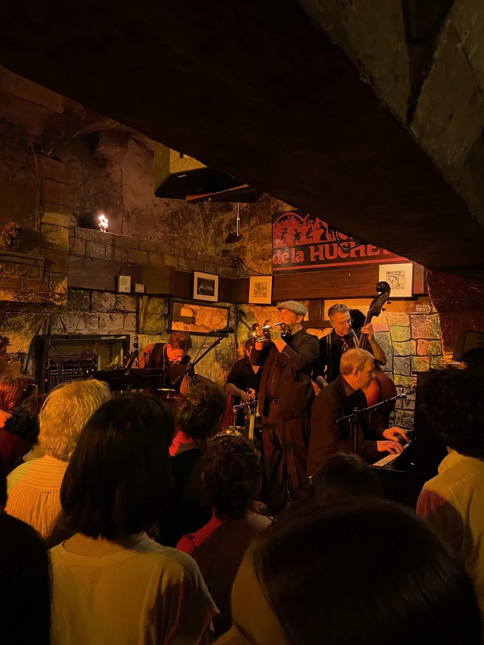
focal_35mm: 26
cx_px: 242
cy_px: 322
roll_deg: -0.4
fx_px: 485
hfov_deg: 53.1
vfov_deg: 67.3
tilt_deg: +1.7
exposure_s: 1/30
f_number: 1.6
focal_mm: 4.2
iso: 800
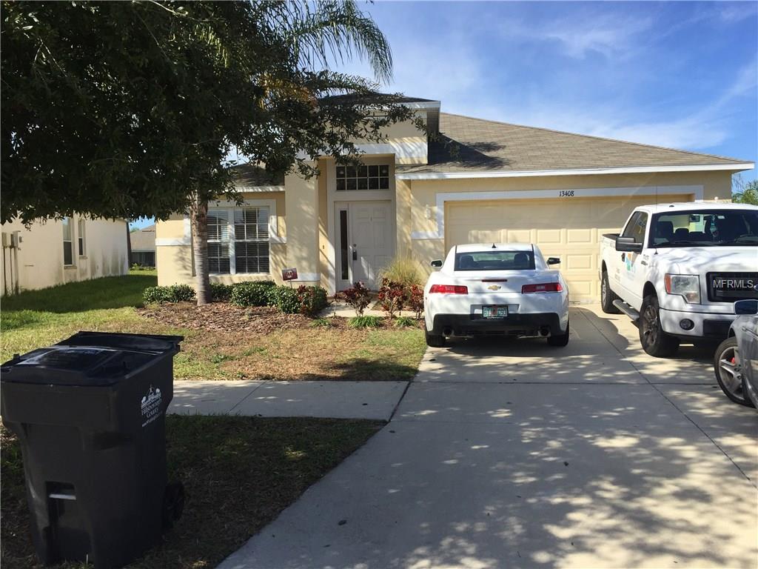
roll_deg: -0.2
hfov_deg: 61.7
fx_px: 635
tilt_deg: -1.9
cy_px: 284
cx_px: 379
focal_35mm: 29
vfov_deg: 48.2
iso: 32
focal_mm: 4.15
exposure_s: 1/1980
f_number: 2.2
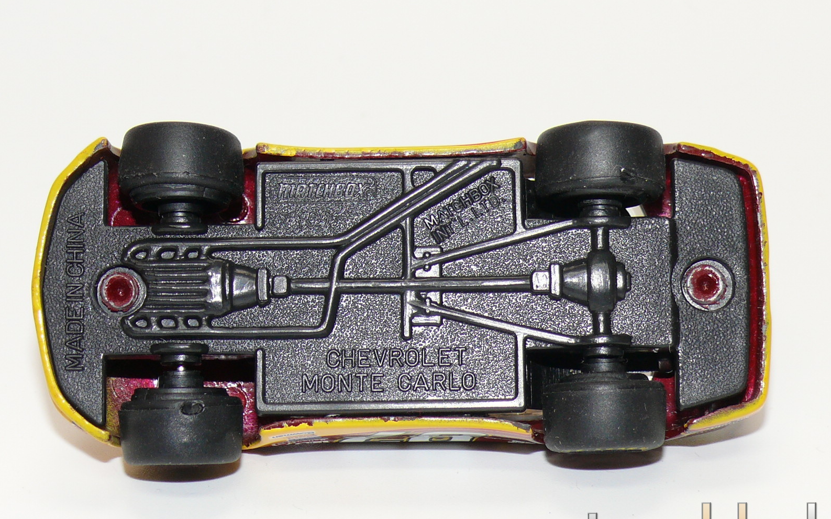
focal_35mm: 124
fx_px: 2808
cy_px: 268
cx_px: 417
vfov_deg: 10.6
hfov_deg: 16.8
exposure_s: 1/30
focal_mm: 14.3
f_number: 4
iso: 100
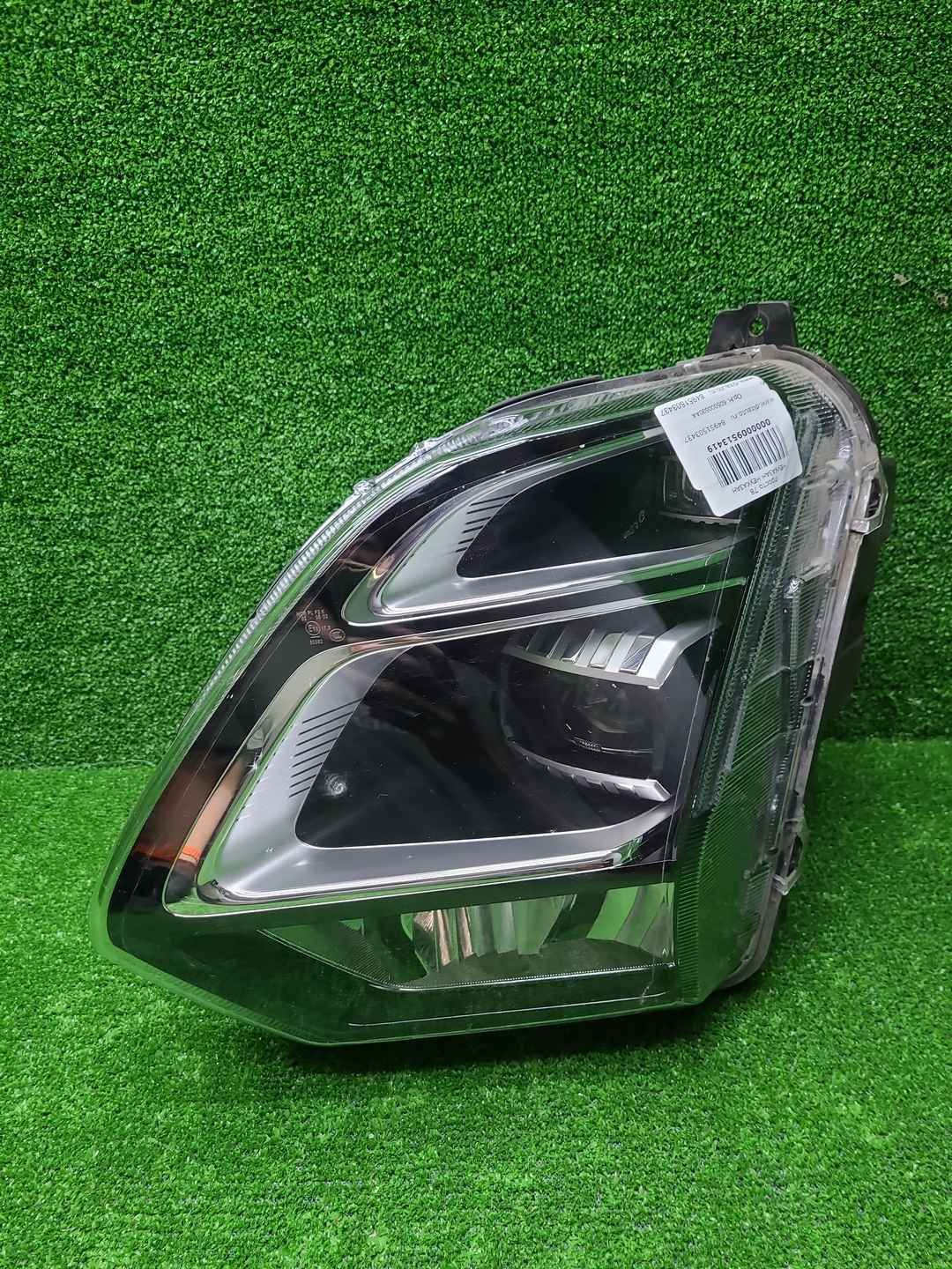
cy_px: 634
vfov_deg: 67.3
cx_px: 476
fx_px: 953
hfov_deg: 53.1
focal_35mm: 26
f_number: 1.8
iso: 66
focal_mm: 5.4
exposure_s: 1/50
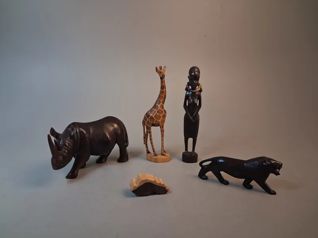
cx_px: 159
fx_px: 248
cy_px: 119
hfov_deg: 65.3
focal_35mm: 27
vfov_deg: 51.4
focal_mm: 4
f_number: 1.8
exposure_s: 1/50
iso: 320
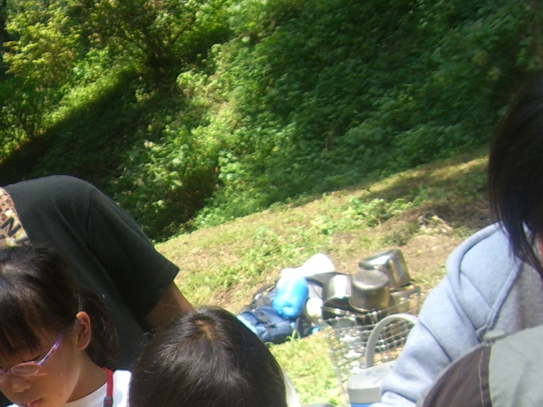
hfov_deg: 19.1
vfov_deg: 14.3
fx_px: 1569
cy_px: 512
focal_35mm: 100
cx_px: -8
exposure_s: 1/200
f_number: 2.7
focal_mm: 6.2
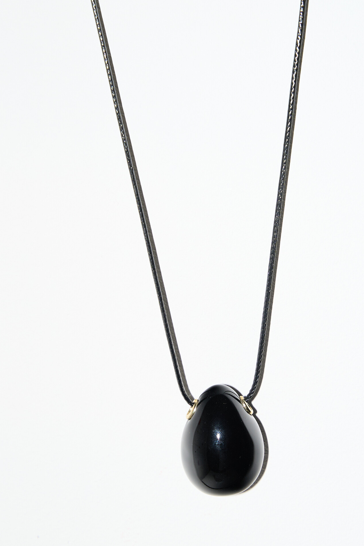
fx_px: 1622
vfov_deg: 19.1
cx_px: 210
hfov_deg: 12.8
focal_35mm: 107
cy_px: 339
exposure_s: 1/160
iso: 250
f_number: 5.6
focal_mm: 56
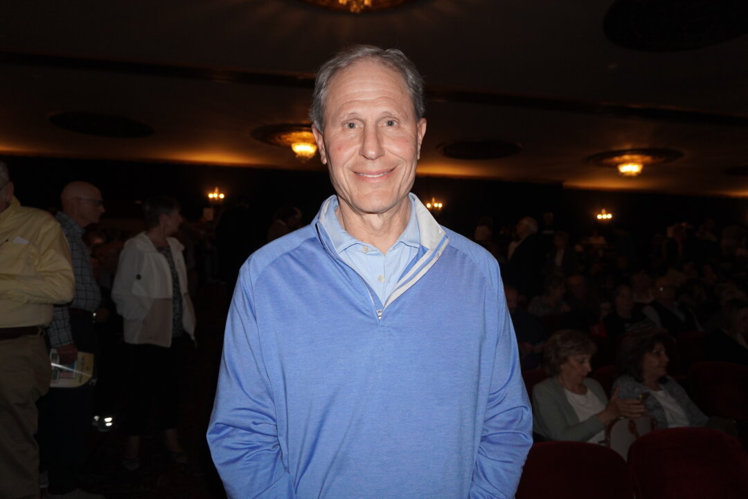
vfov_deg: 47.9
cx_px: 374
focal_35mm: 27
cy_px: 250
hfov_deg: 67.4
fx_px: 561
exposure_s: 1/60
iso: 800
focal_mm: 18
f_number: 3.5
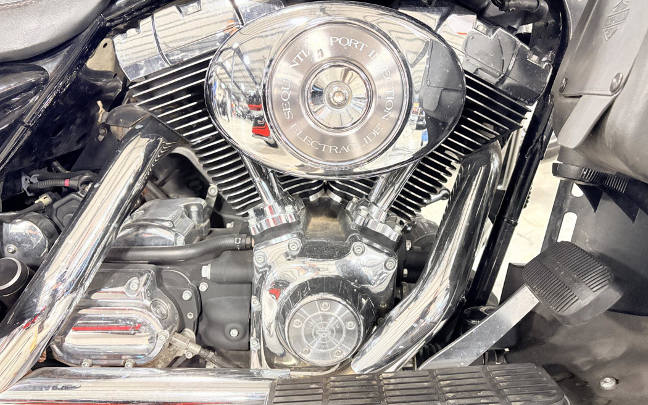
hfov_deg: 66.5
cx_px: 327
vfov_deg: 44.5
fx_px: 494
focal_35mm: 28
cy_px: 205
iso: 500
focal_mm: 5.96
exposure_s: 1/60
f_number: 1.6
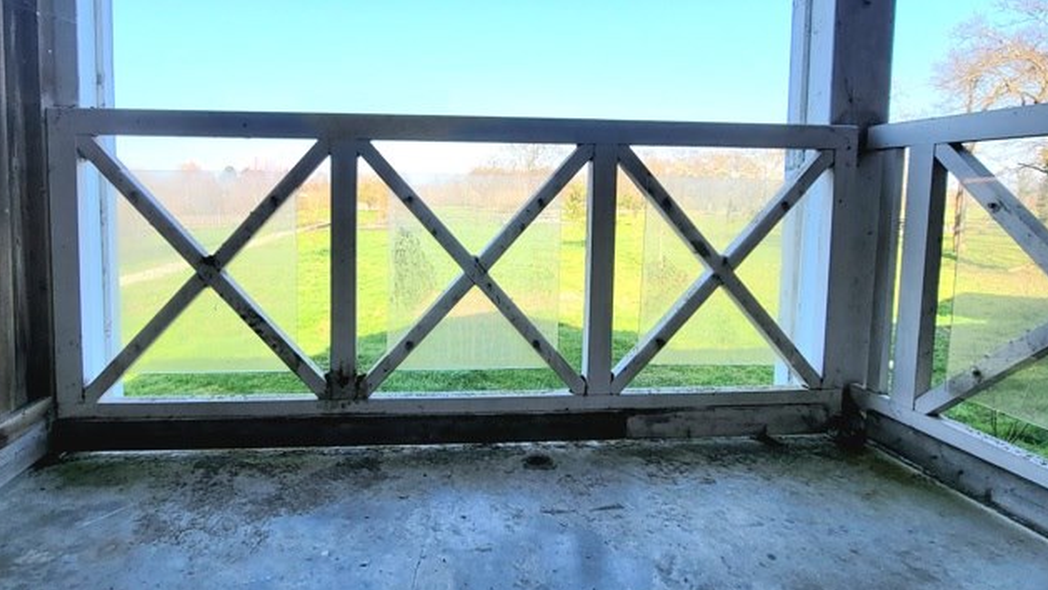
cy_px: 230
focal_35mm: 18
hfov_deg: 92.0
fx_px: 500
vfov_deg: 60.4
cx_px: 448
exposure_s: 1/588
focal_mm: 2.2
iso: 50
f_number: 2.2
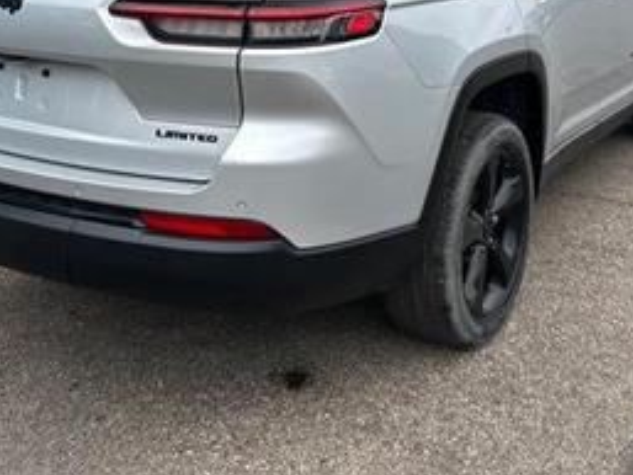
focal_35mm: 51
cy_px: 39
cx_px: 335
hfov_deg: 37.5
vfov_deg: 27.5
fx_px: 933
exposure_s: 1/1295
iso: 50
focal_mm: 5.7
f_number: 1.5
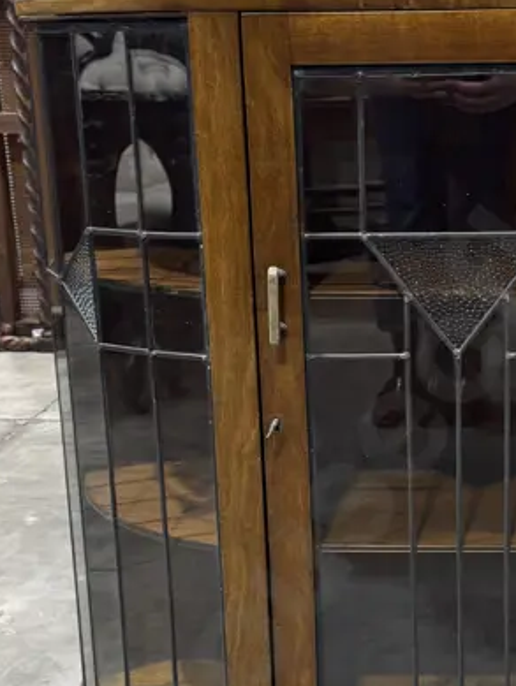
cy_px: 383
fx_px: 1251
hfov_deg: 22.9
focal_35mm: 63
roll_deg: +1.7
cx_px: 439
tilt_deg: -15.4
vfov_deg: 30.7
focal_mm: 6.76
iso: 160
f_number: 1.78
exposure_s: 1/100
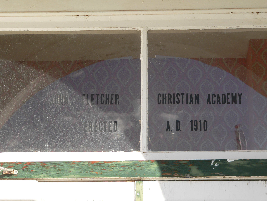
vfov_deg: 12.2
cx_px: 134
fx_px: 933
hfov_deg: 16.3
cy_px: 100
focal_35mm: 121
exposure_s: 1/320
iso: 80
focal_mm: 20.1
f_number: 4
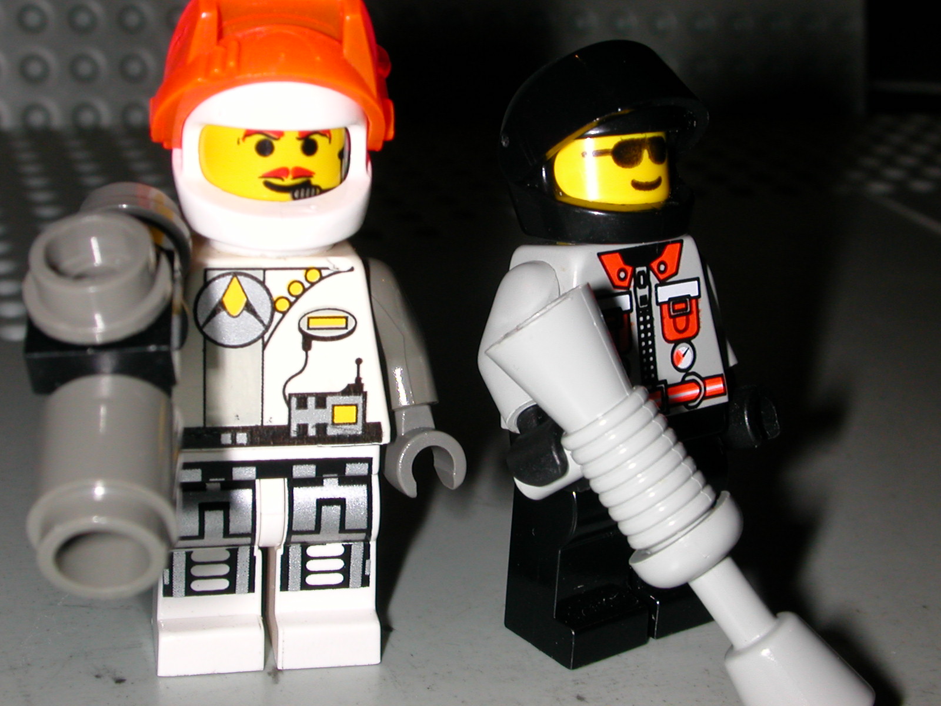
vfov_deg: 22.9
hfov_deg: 30.3
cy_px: 353
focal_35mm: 64
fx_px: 1740
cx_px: 470
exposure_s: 1/59.9
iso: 100
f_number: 5.9
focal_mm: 9.7
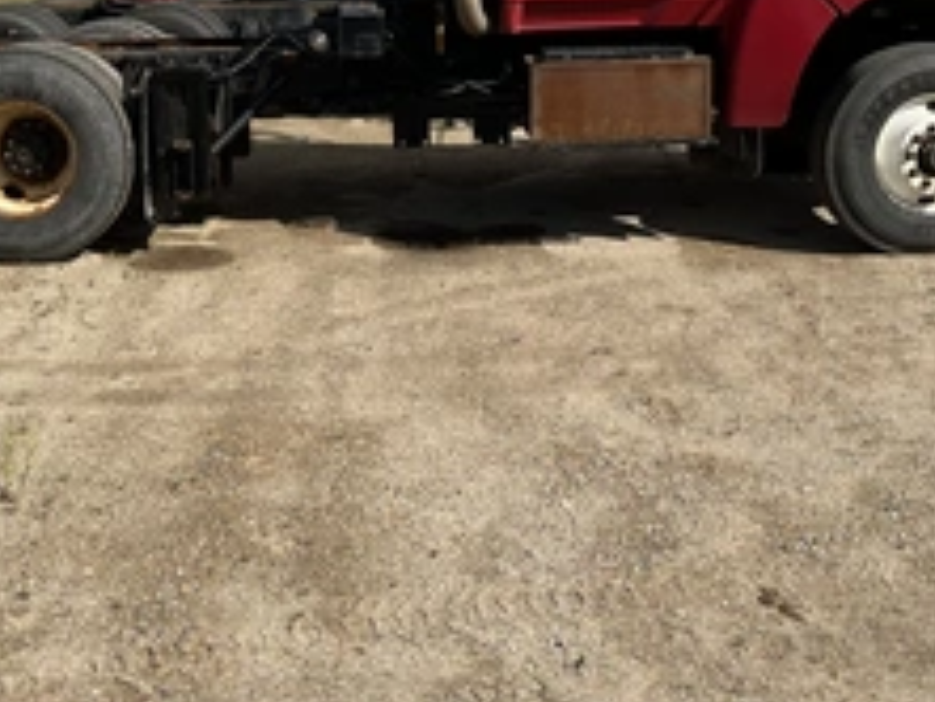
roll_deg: +0.4
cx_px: 377
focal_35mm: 47
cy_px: 110
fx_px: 1270
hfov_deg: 40.2
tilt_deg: -7.5
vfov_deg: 29.9
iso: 50
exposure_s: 1/3623
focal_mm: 5.1
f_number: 1.6
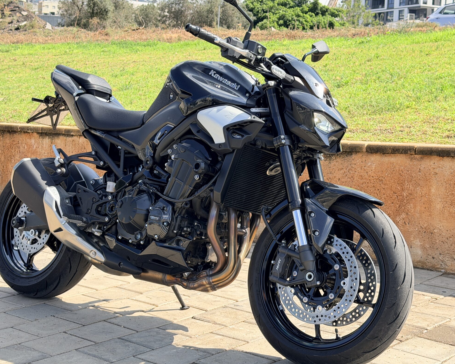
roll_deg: -1.7
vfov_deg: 25.0
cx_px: 206
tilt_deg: -5.2
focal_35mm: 61
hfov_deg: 30.9
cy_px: 170
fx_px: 821
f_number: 1.78
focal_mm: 6.76
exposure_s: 1/1754
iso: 100
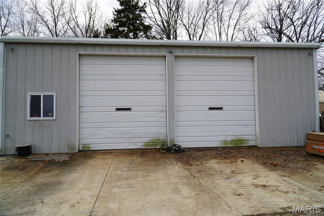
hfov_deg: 67.4
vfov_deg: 47.9
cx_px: 162
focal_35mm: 27
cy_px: 108
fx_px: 243
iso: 100
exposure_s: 1/125
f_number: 9
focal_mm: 18
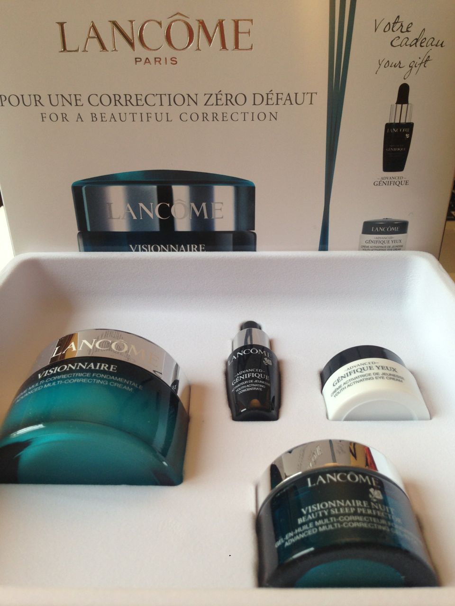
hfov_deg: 42.9
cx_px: 228
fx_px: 578
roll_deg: -1.2
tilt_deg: -27.5
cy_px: 303
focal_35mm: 33
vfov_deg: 55.4
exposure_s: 1/40
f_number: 2.4
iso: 50
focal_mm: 4.12
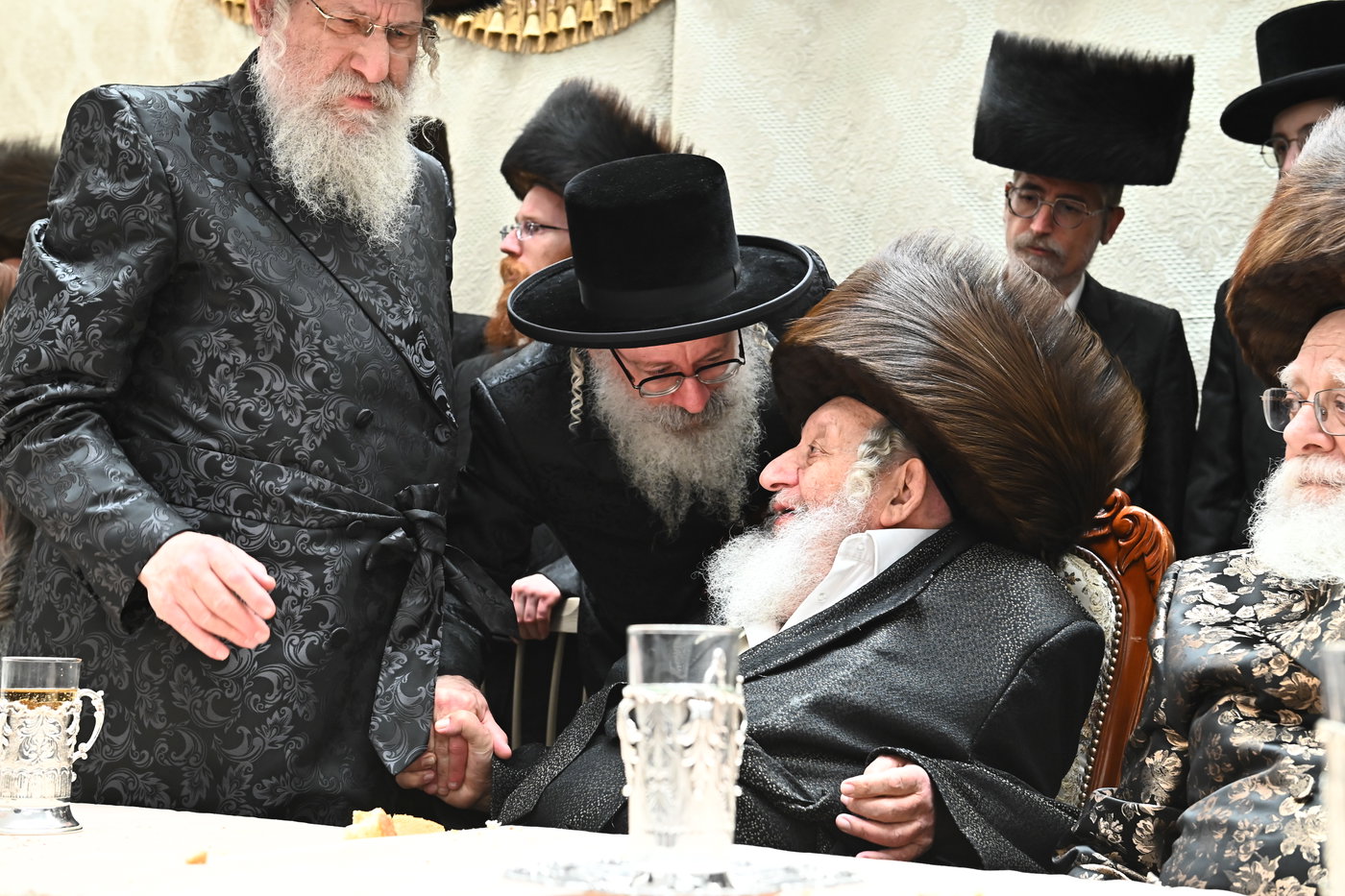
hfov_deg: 36.3
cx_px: 672
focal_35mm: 55
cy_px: 448
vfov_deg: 24.6
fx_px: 2054
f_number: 5.6
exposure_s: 1/200
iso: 2000
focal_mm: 55
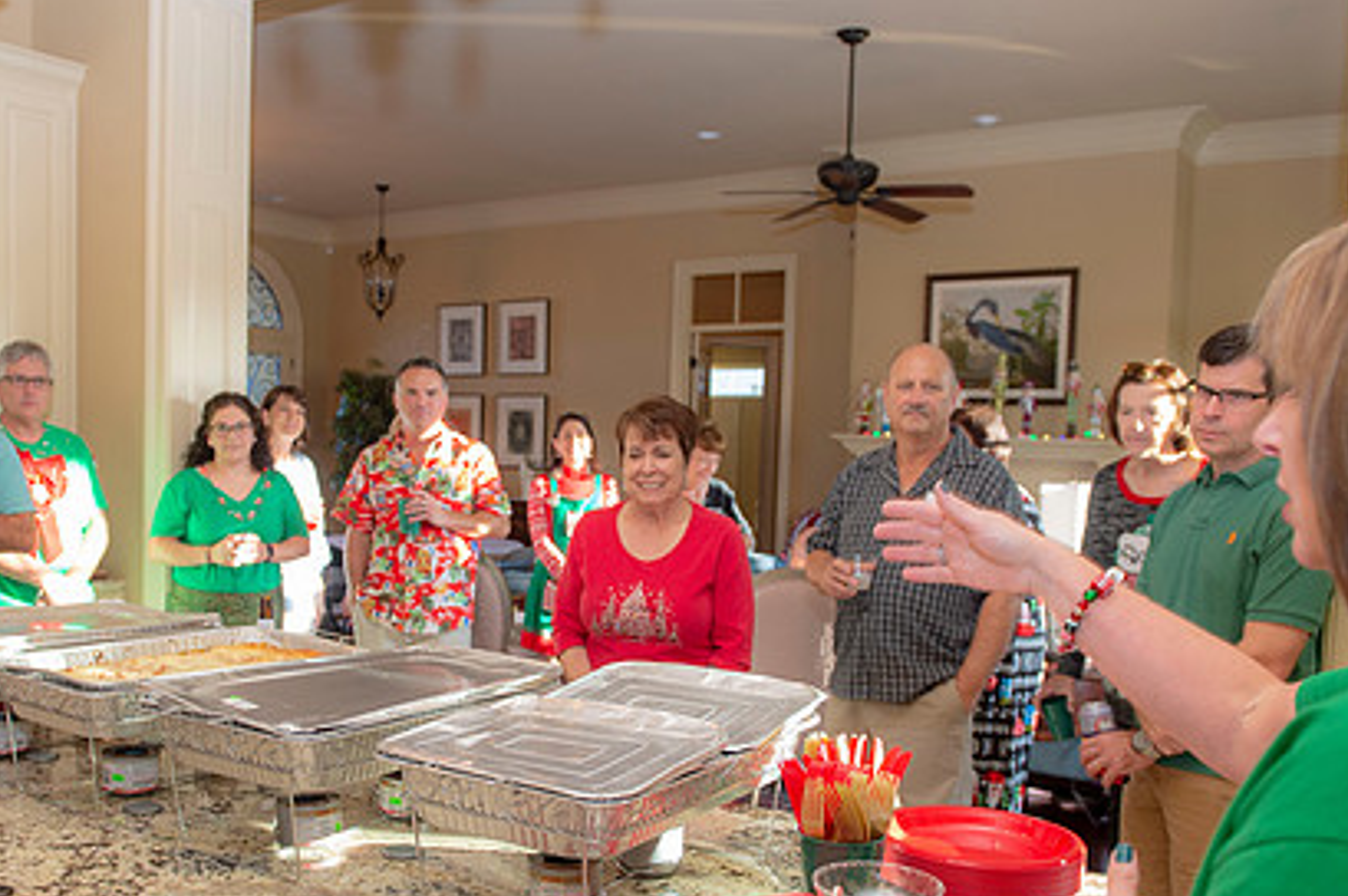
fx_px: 1272
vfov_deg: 38.6
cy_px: 547
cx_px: 580
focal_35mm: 34
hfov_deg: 55.6
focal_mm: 24
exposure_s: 1/125
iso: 800
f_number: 4
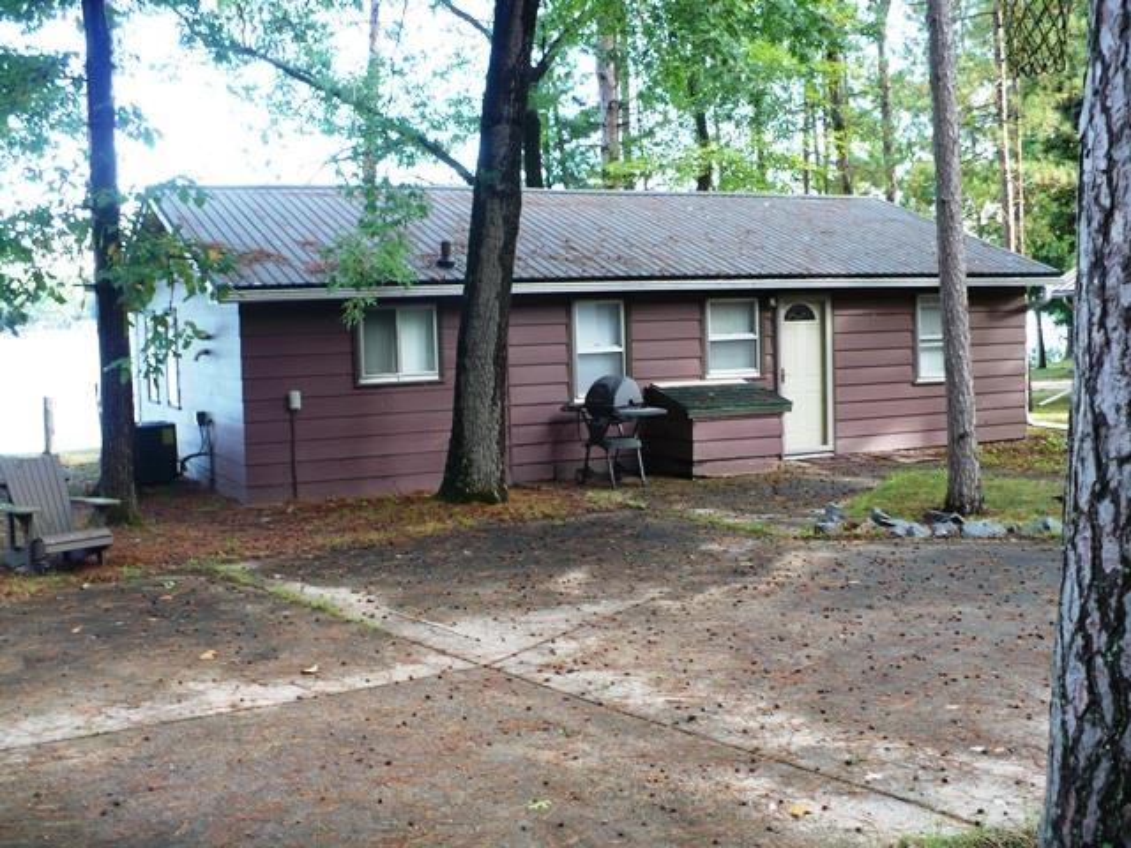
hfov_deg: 44.8
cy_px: 424
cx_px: 566
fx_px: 1372
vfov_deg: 34.3
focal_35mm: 42
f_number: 2.9
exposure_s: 1/30
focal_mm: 7
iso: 100
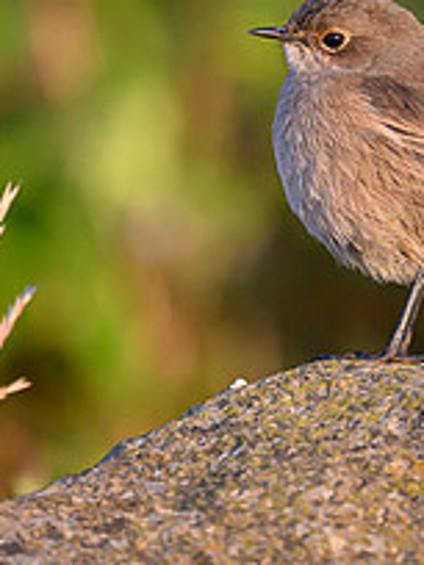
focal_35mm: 2403
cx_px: 242
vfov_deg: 0.8
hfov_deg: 0.6
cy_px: -1
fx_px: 39245
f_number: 4
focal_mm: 560
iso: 1600
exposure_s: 1/800
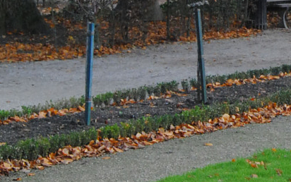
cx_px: 351
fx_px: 1508
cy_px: -97
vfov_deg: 6.8
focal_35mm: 190
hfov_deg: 10.8
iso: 800
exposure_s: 1/250
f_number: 7.1
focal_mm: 32
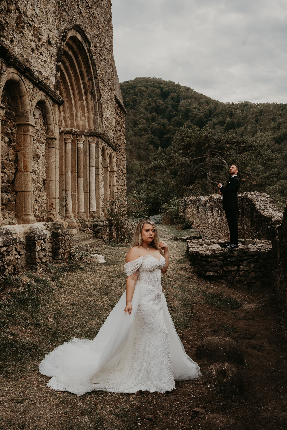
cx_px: 144
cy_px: 215
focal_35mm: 35
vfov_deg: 54.4
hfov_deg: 37.9
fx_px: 419
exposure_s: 1/160
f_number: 10
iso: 640
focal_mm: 35
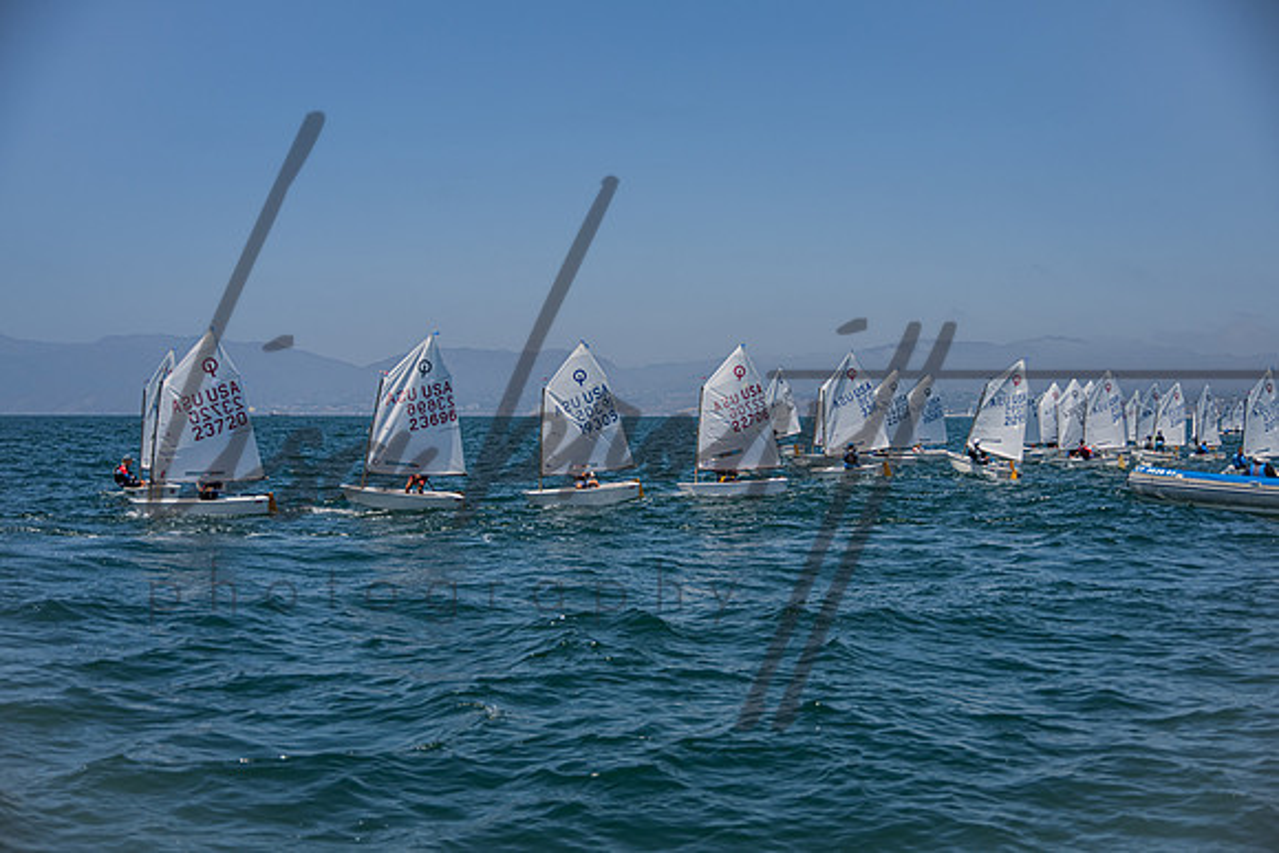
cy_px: 426
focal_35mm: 50
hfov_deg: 39.6
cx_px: 640
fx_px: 1777
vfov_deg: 27.0
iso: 250
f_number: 5.6
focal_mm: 50
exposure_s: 1/2000
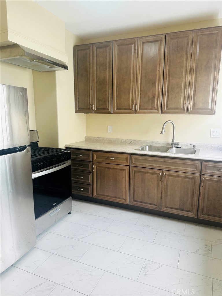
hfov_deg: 56.8
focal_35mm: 24
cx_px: 111
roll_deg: -0.9
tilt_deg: -8.7
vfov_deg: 71.6
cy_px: 148
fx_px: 205
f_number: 1.78
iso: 64
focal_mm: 6.86
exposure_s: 1/120
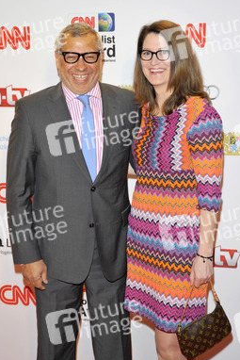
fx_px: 649
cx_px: 122
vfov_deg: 30.9
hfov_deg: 20.9
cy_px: 181
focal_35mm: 65
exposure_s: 1/250
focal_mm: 62
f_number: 6.3
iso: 800
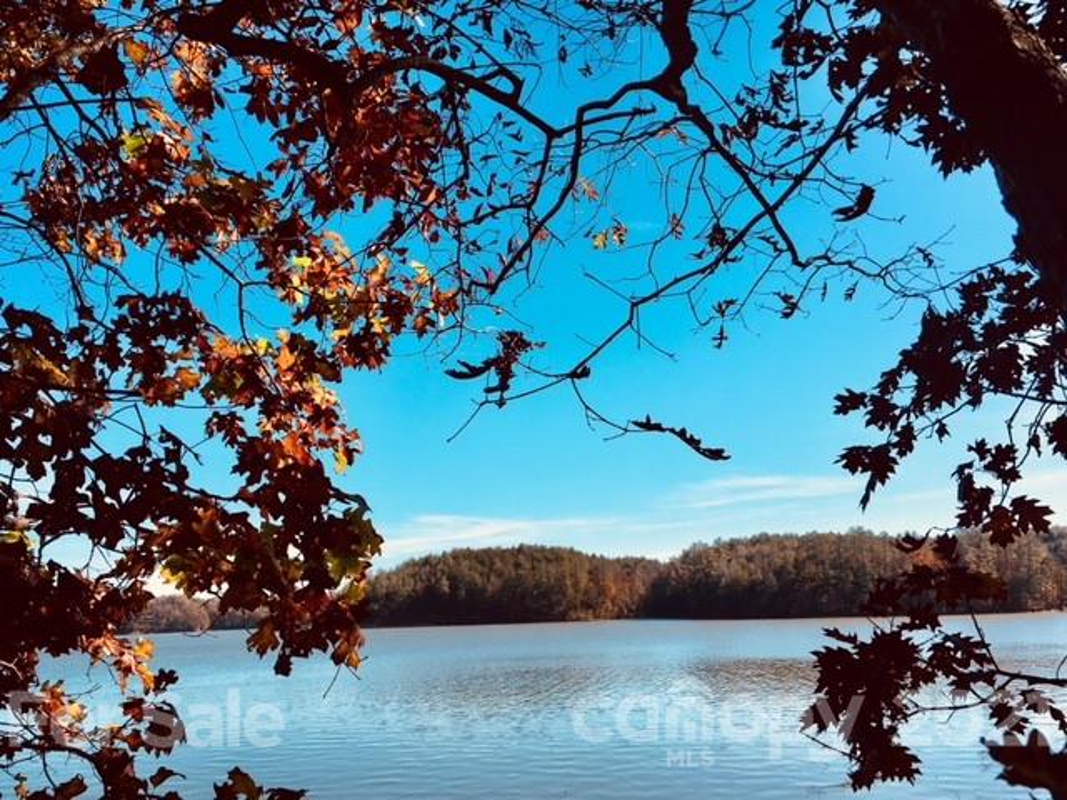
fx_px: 894
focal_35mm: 29
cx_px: 534
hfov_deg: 61.7
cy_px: 400
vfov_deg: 48.2
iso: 25
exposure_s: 1/1451
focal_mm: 4.15
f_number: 2.2
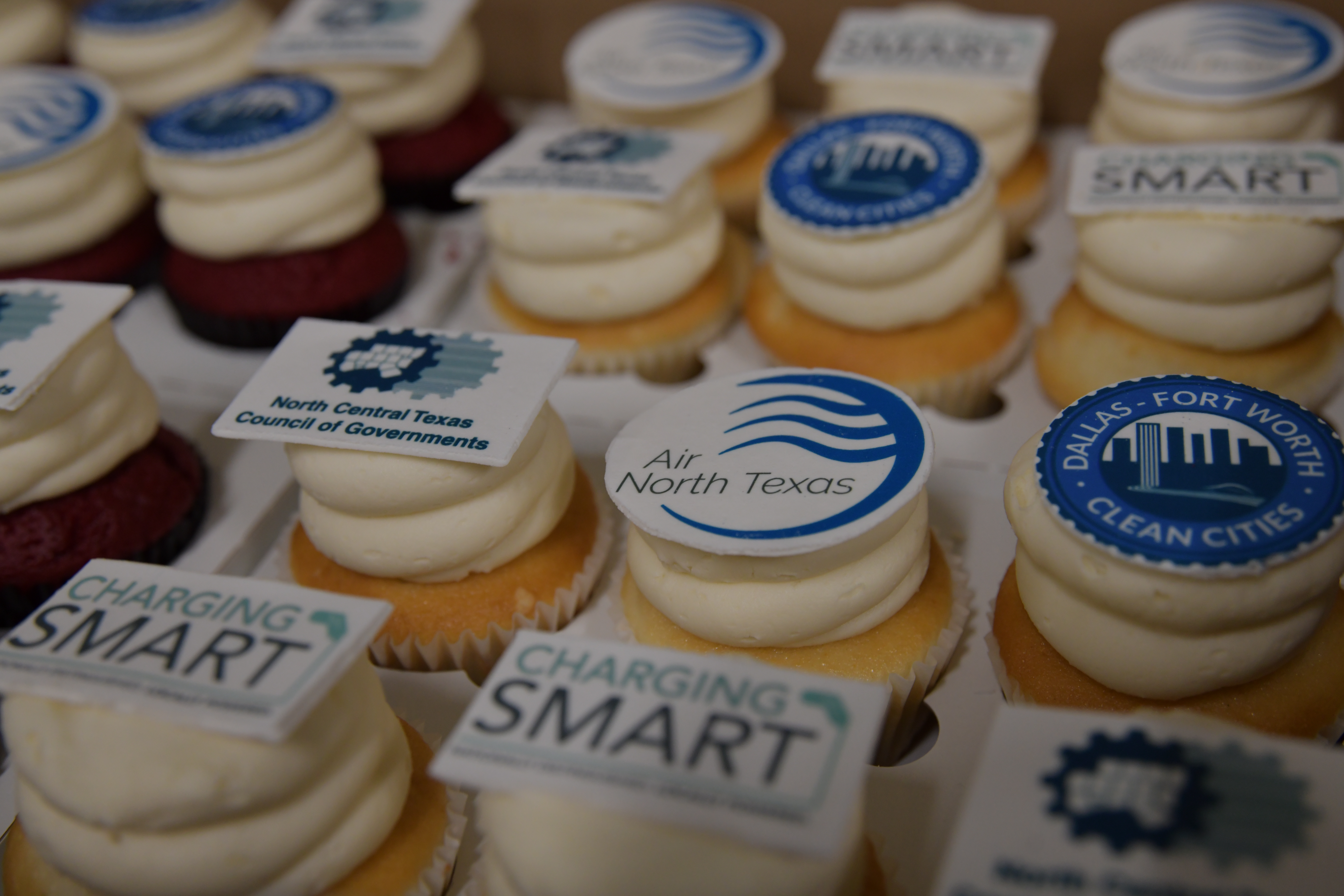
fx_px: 1717
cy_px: 448
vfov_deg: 29.2
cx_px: 672
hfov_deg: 42.7
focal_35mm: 46
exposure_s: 1/125
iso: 1000
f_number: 4.5
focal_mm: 46
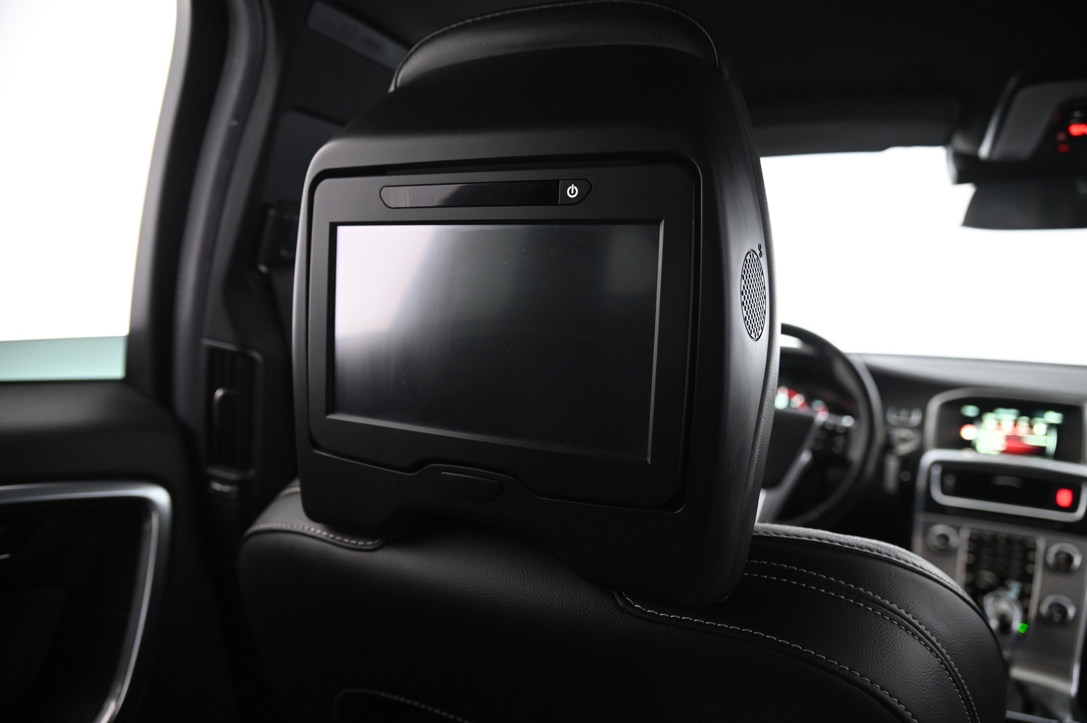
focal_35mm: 24
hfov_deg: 73.8
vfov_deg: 53.1
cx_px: 544
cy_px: 362
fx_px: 724
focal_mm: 24
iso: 2000
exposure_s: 1/15
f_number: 4
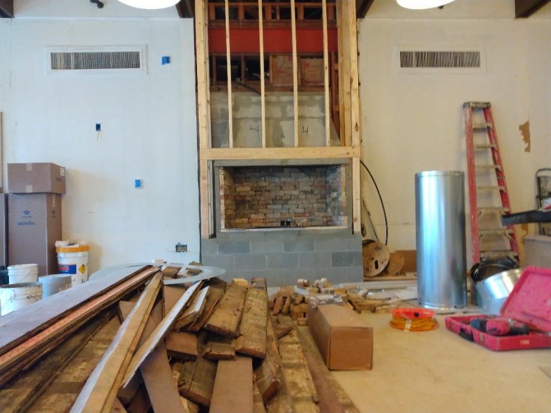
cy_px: 206
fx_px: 318
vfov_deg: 66.0
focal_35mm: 20
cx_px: 276
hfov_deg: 81.7
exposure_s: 1/30
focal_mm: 3.54
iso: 575
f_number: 2
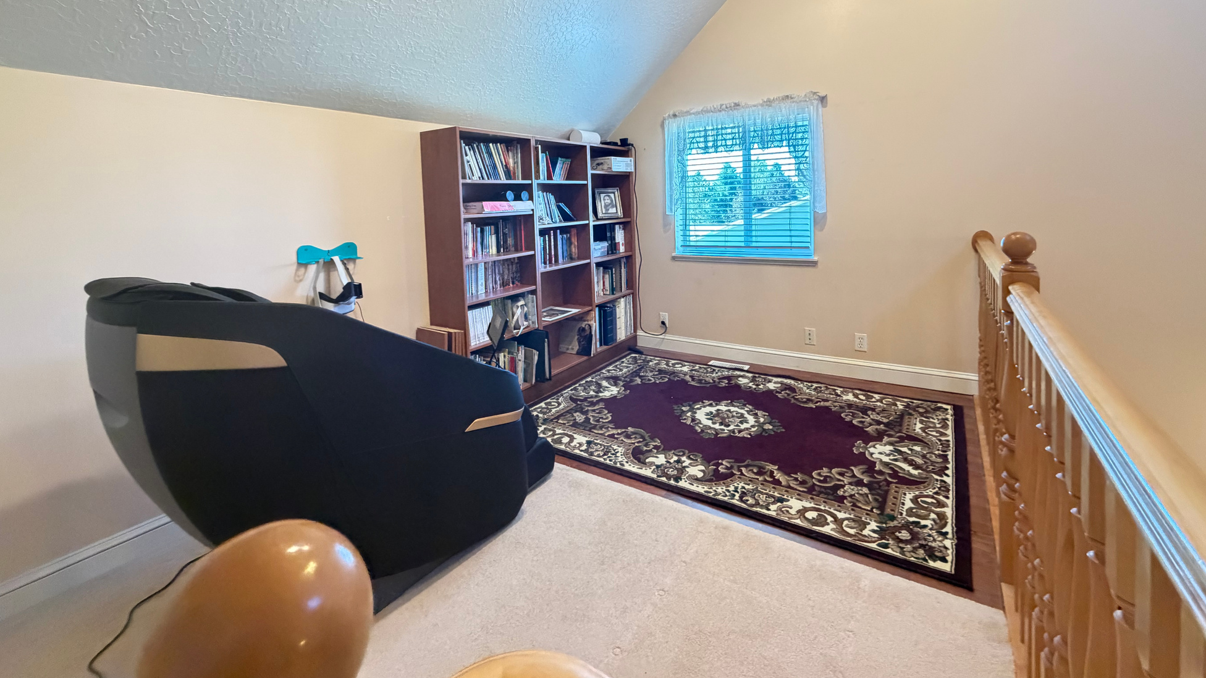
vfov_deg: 65.4
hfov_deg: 99.4
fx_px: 512
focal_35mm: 16
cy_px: 230
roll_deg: +3.1
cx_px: 602
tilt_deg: -4.9
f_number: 2.2
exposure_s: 1/60
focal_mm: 2.22
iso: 800
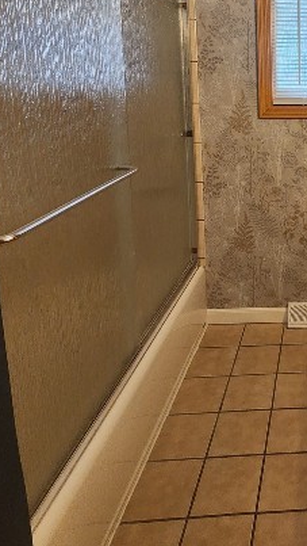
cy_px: 135
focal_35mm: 27
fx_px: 390
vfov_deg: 65.5
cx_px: 353
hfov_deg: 35.4
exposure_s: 1/60
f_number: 2.2
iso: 125
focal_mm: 2.2
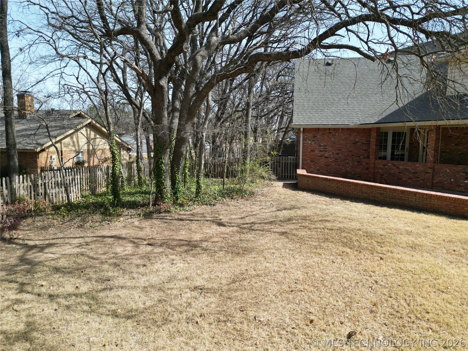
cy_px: 176
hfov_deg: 71.6
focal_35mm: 24
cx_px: 234
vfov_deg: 56.8
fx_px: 324
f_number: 1.7
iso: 140
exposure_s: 1/1600
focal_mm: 6.72
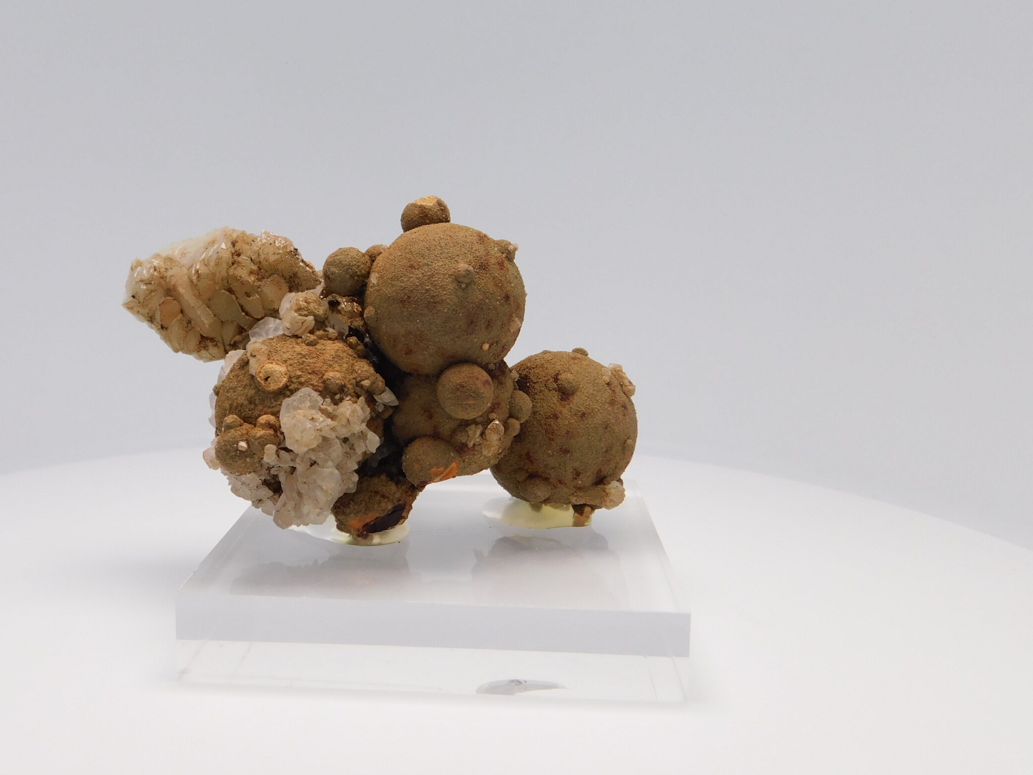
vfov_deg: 38.6
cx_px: 449
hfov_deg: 50.0
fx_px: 1104
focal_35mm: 37
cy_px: 344
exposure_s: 1/320
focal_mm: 5.3
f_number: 3.2
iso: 125
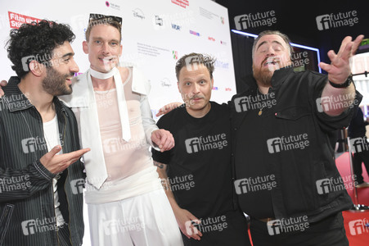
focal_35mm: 35
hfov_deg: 54.5
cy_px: 123
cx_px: 184
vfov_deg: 37.8
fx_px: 358
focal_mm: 35
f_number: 4
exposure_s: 1/200
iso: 1250
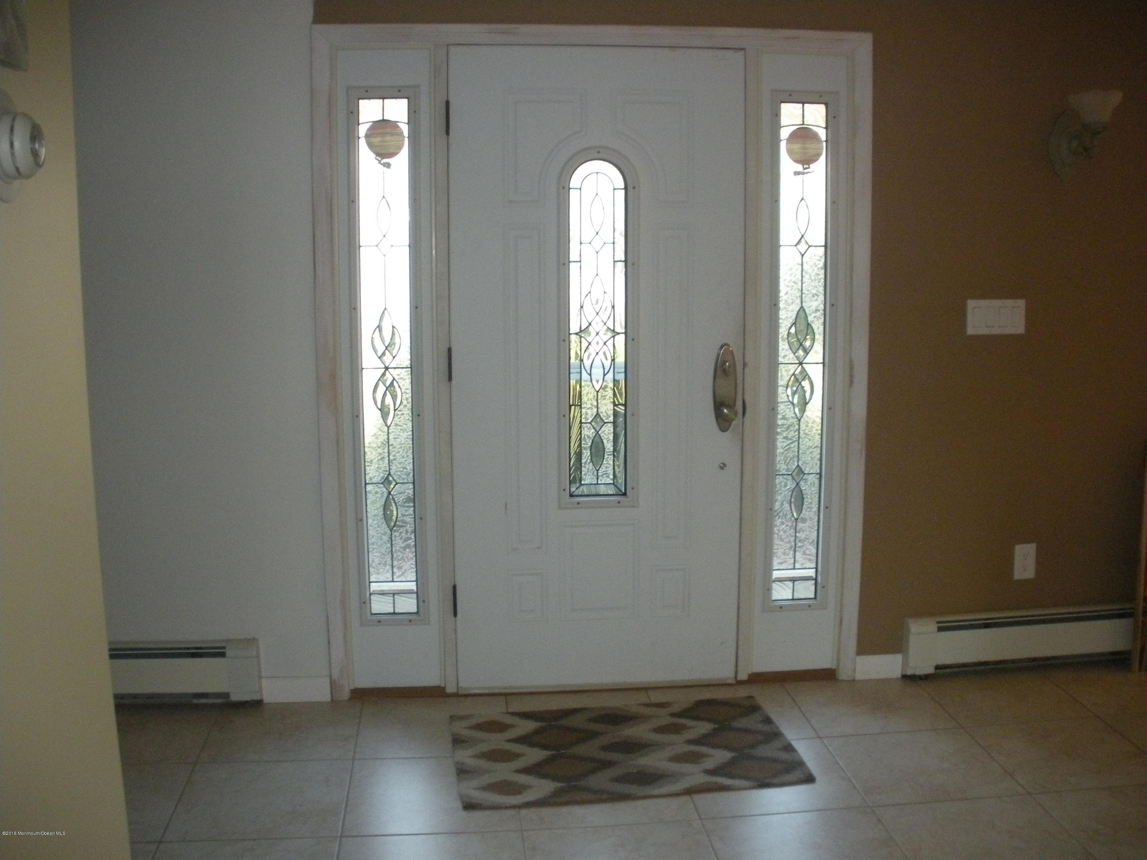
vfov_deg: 40.7
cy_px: 430
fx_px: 1160
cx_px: 574
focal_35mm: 35
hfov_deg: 52.6
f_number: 3.5
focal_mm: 6.3
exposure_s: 1/30
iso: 400
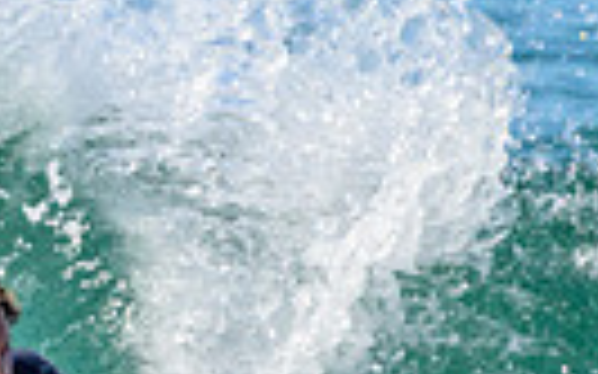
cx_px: -6
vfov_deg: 0.3
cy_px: 373
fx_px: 79824
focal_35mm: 4900
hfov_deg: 0.4
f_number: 11
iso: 1100
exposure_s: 1/2000
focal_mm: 800
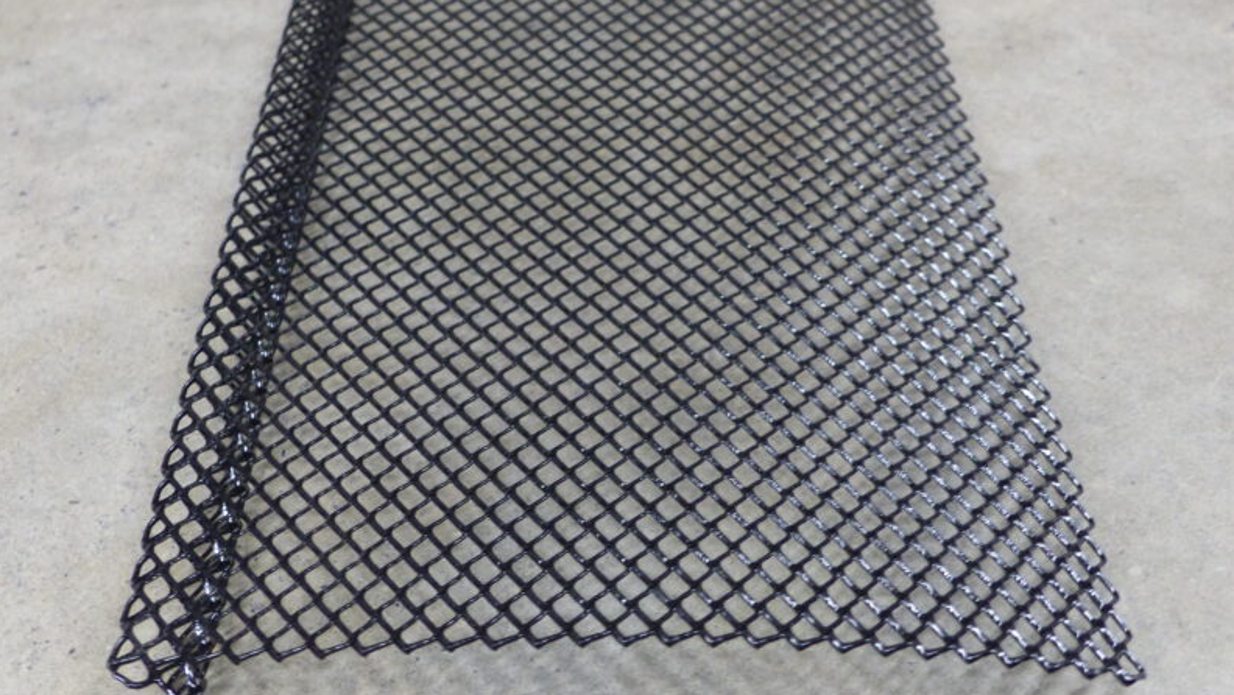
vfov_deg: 21.8
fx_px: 1800
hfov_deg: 37.8
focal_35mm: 55
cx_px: 615
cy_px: 408
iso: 400
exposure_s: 1/15
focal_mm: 9.1
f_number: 2.8
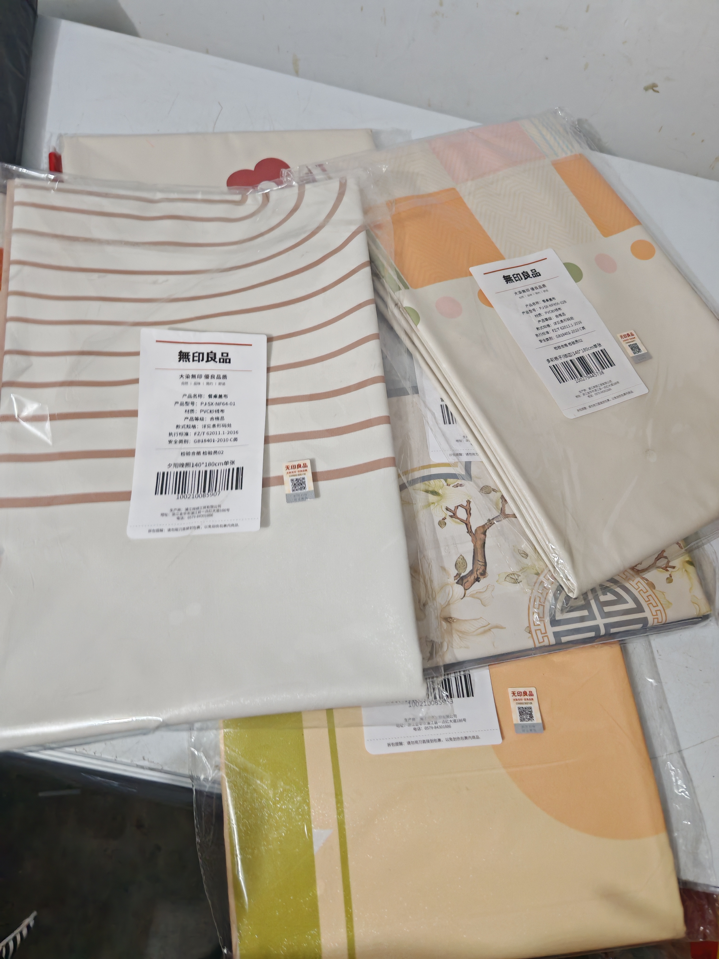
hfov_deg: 51.4
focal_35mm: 27
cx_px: 360
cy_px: 480
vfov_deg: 65.3
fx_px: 748
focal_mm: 6.67
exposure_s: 1/33
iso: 1000
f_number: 1.9
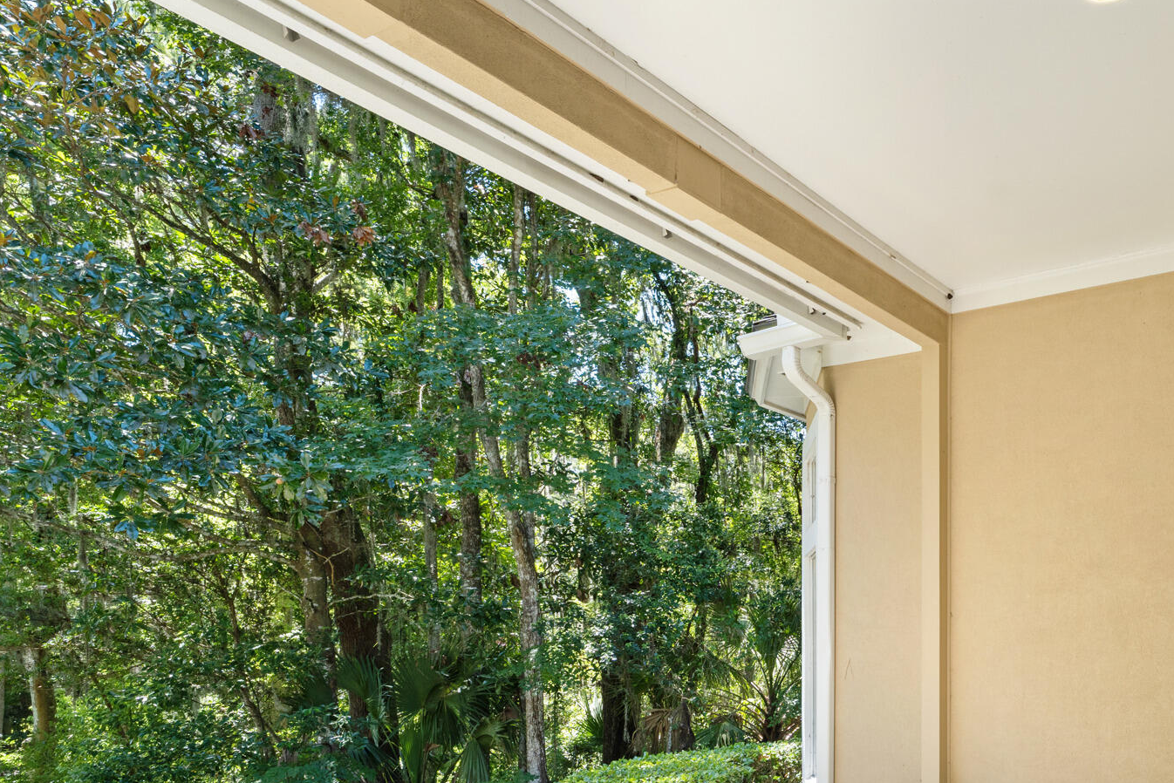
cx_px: 1044
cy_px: 654
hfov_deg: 59.6
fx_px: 848
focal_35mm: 26
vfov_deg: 46.3
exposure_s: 1/20
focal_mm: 14
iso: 250
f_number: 9
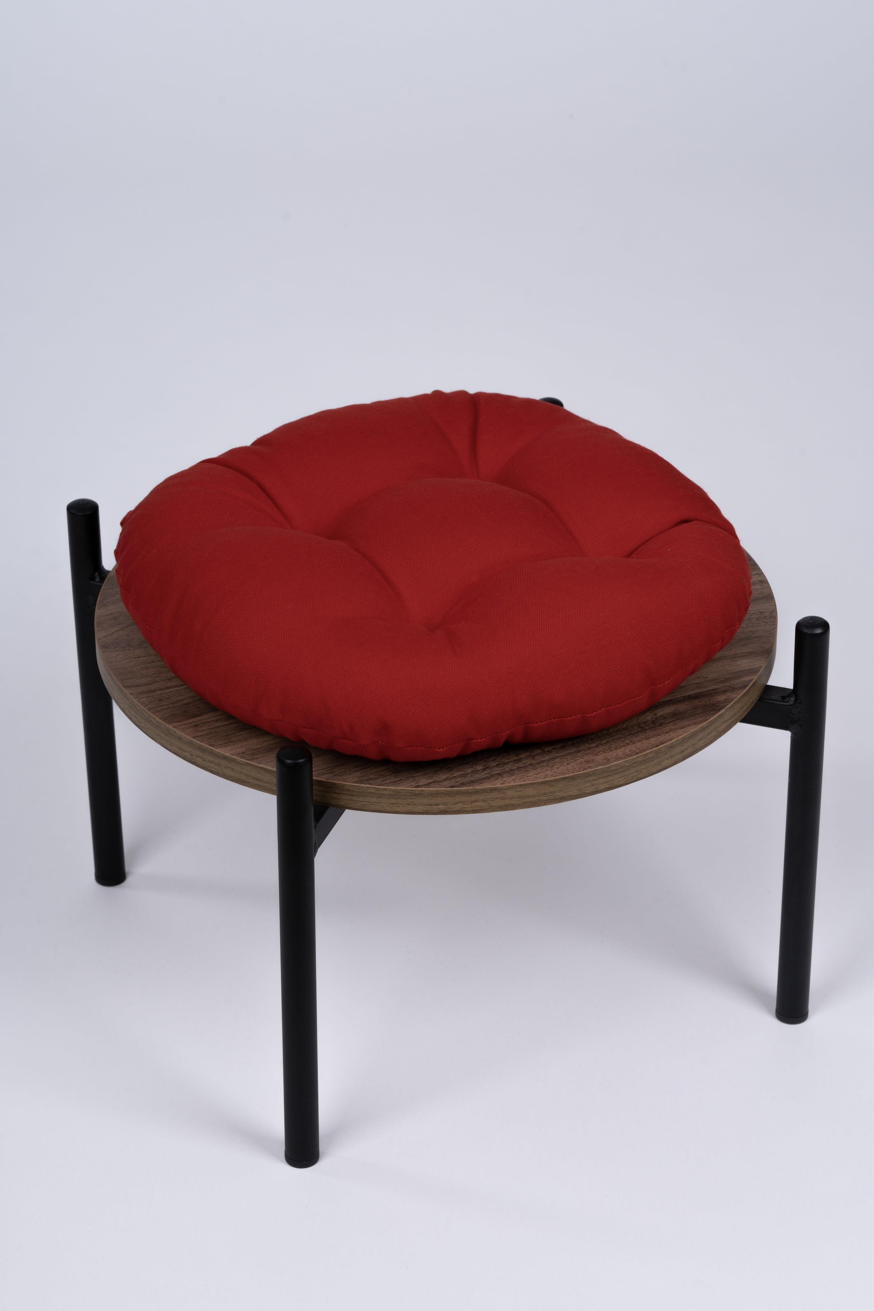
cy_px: 656
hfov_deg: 15.2
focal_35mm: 90
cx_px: 437
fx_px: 3277
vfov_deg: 22.6
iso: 100
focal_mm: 90
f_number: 11
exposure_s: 1/125
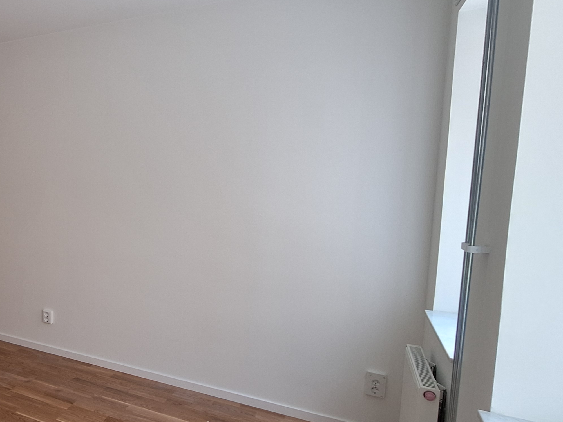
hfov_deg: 58.7
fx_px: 423
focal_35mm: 26
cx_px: 68
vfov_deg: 53.0
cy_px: 220
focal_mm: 1.74
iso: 80
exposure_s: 1/50
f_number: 2.2
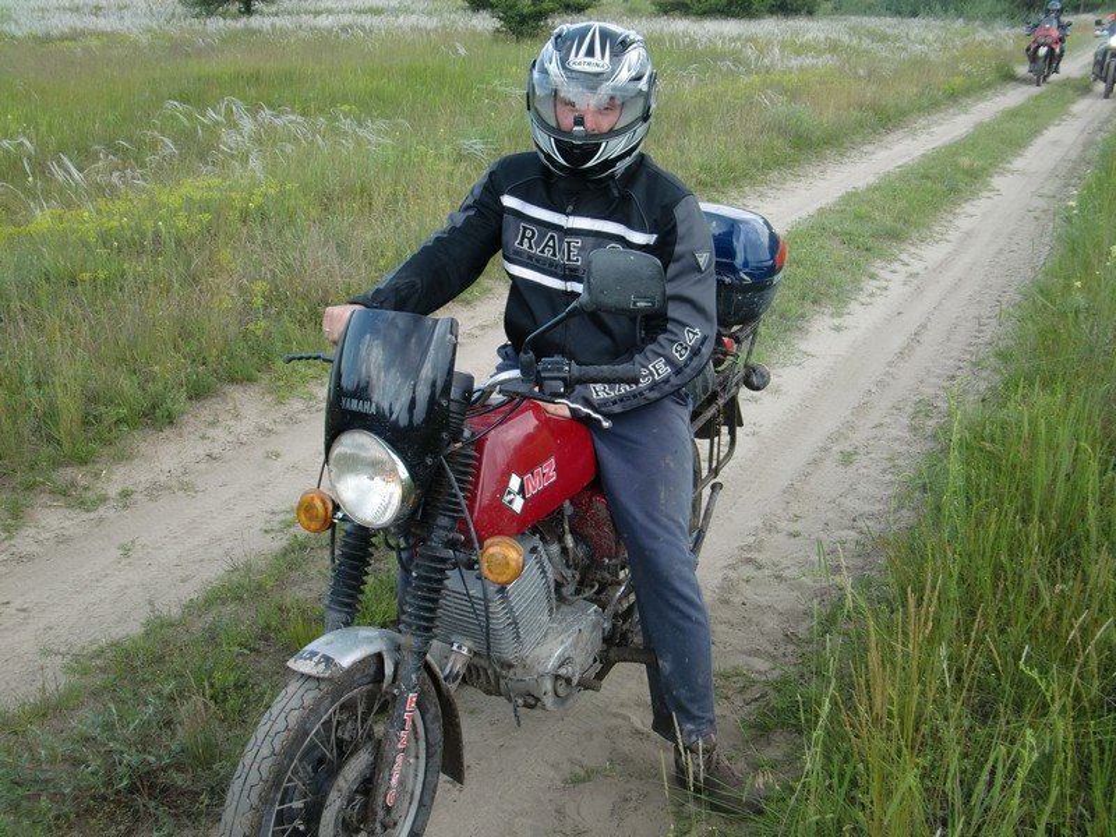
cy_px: 418
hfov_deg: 49.0
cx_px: 558
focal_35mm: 38
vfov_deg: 37.7
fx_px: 1225
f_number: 3.9
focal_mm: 6.66
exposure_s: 1/125
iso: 64
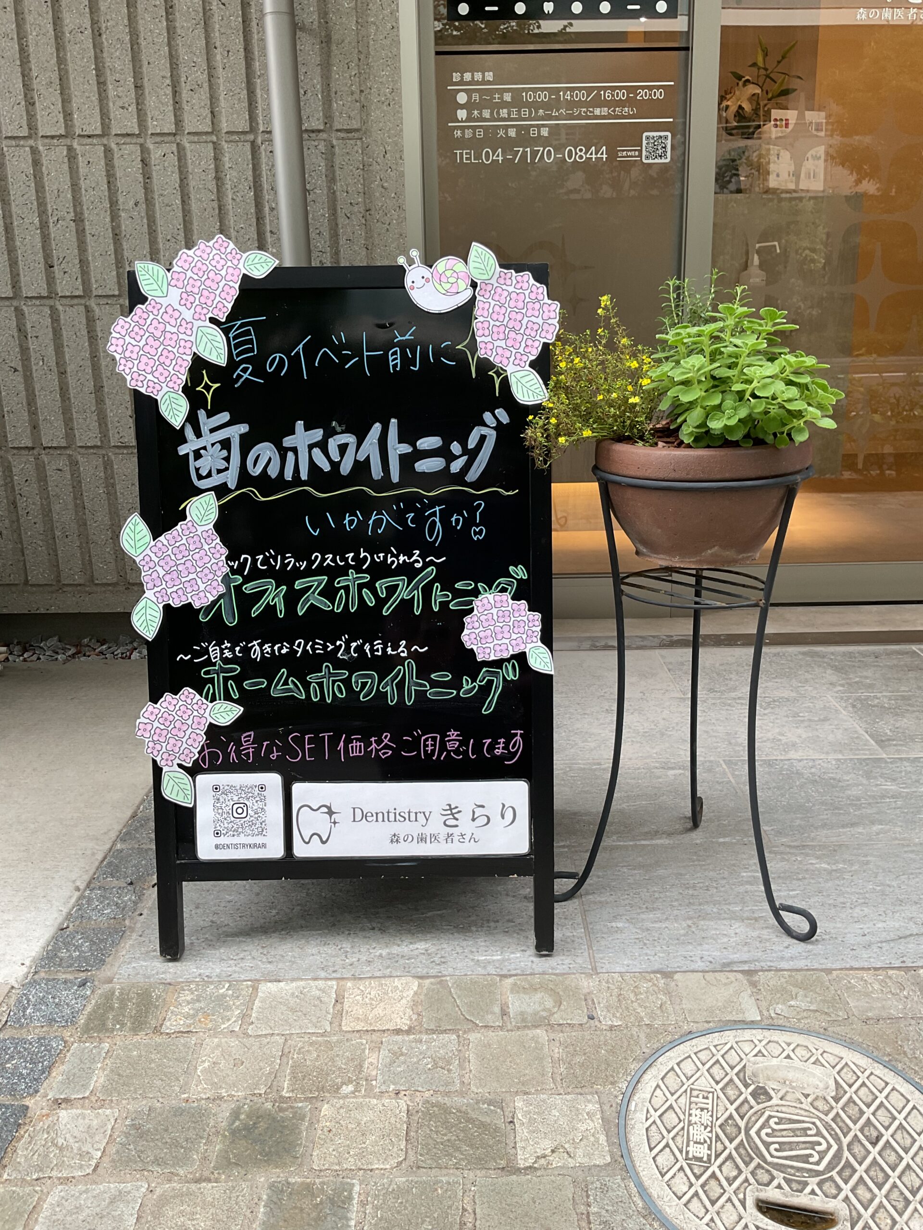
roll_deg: +1.4
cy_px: 615
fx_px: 1031
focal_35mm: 29
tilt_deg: -16.1
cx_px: 462
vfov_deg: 61.7
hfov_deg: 48.2
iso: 16
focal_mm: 3
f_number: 1.8
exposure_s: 1/249
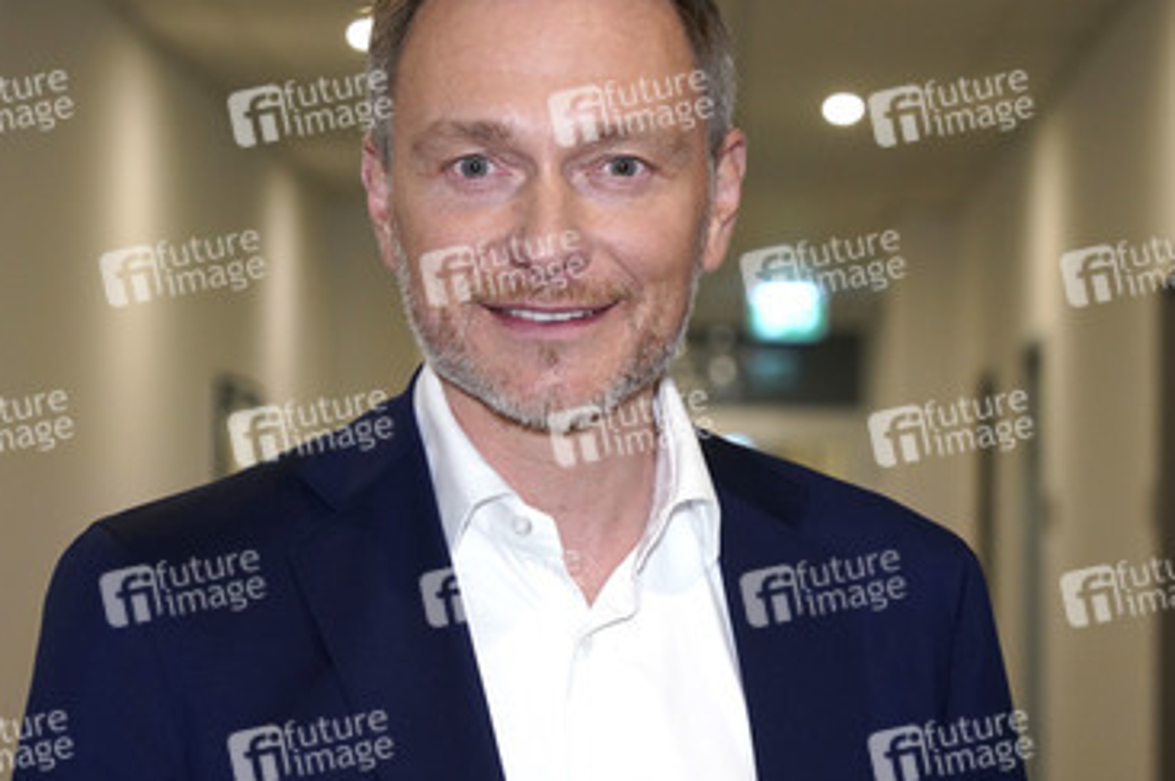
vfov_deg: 15.0
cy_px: 349
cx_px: 546
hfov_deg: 22.4
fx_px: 2967
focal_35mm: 91
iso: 2000
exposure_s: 1/60
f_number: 5
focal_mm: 74
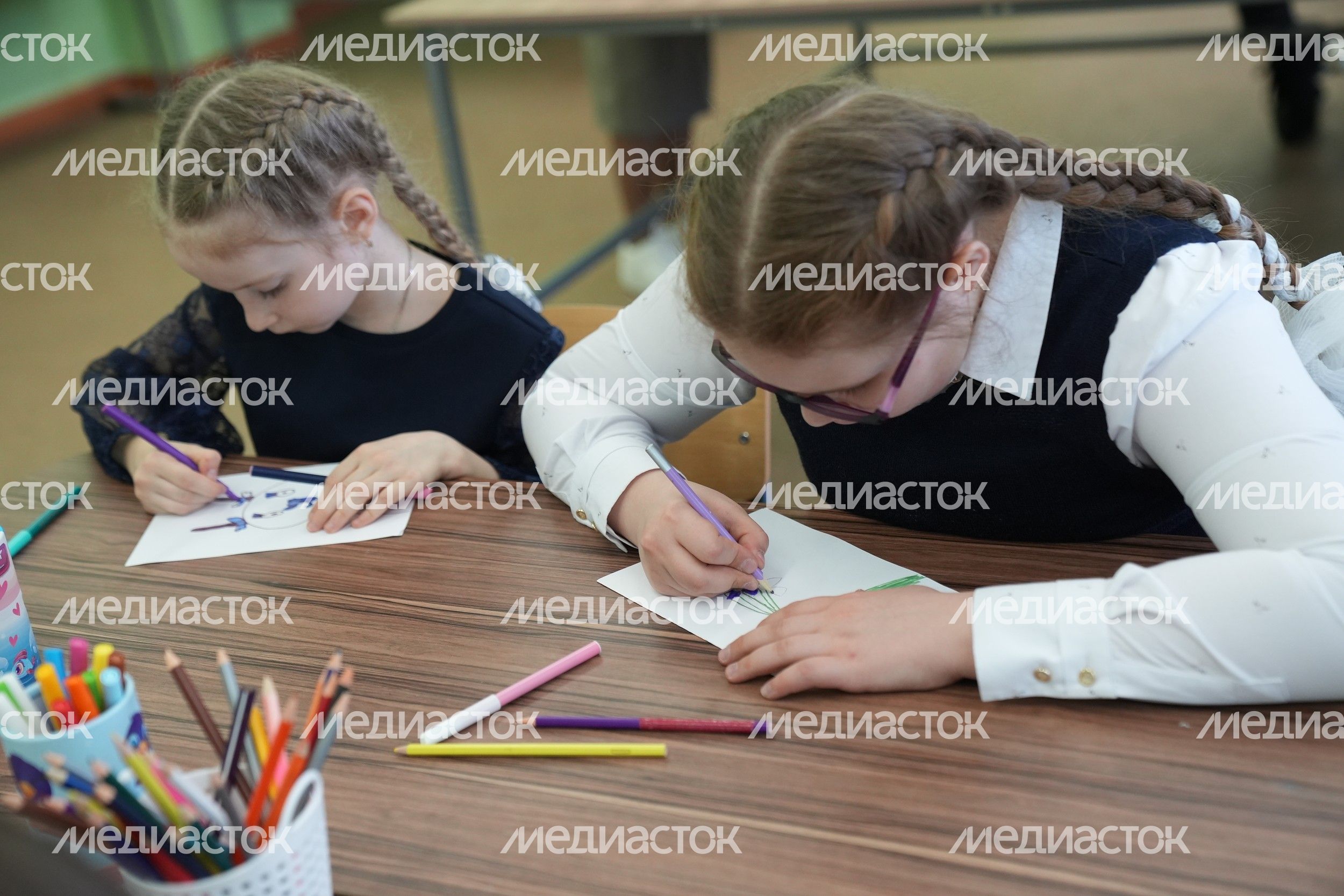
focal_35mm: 56
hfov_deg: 35.6
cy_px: 448
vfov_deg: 24.2
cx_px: 672
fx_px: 2091
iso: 2000
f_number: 3.2
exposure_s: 1/250
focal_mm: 56
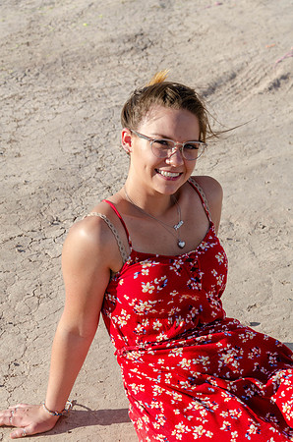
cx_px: 146
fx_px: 1141
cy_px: 221
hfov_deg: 14.6
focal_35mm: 93
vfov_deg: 22.0
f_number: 5
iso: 160
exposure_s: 1/400
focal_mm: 62
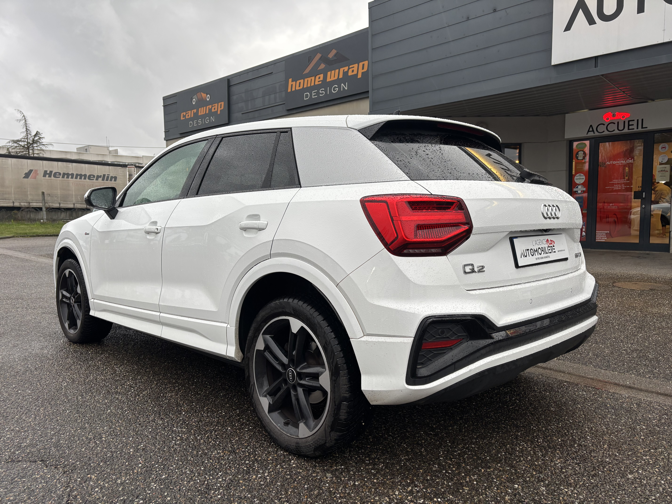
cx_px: 336
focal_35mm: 26
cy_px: 252
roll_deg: +0.3
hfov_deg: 67.3
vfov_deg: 53.1
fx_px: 505
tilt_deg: -5.1
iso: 80
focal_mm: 5.96
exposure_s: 1/100
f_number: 1.6
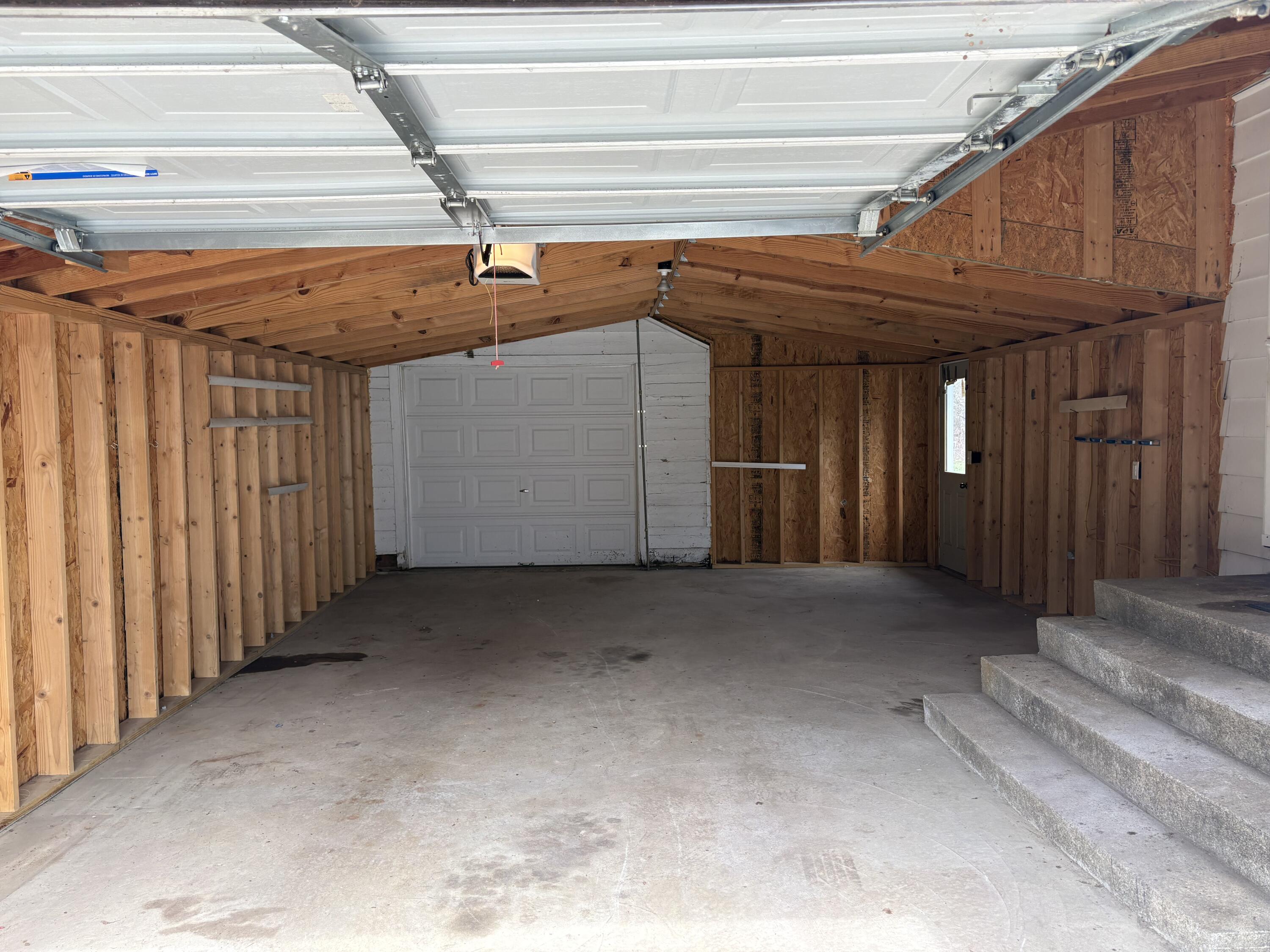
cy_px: 476
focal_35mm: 26
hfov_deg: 67.3
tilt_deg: -1.7
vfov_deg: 53.1
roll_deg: +1.1
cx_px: 635
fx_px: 954
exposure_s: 1/219
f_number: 1.6
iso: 40
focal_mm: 5.96
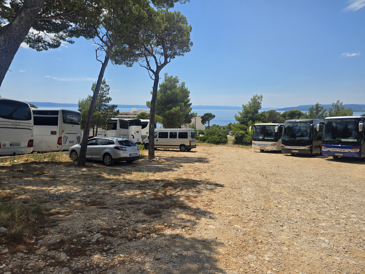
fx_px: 243
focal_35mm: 23
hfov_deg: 73.9
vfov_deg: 58.9
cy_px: 137
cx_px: 182
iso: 12
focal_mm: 6.3
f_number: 1.7
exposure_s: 1/1117
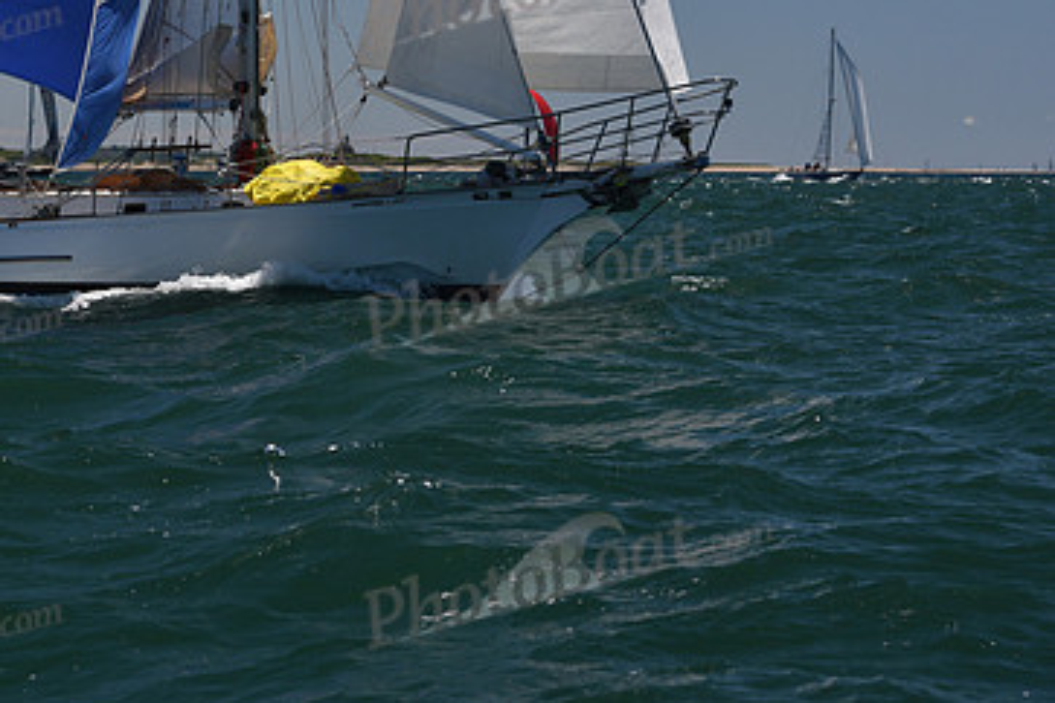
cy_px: 167
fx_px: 4308
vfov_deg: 9.3
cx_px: 215
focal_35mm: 147
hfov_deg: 13.9
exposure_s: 1/800
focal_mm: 92
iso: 250
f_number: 7.1
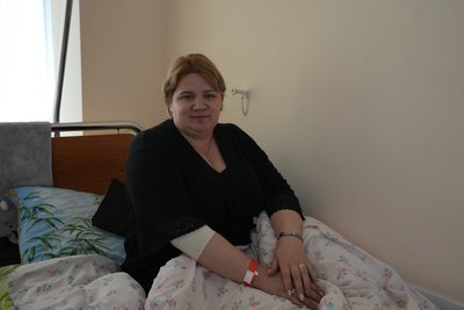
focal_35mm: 35
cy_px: 155
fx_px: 451
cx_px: 232
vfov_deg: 37.9
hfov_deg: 54.4
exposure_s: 1/400
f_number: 5
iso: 800
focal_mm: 35
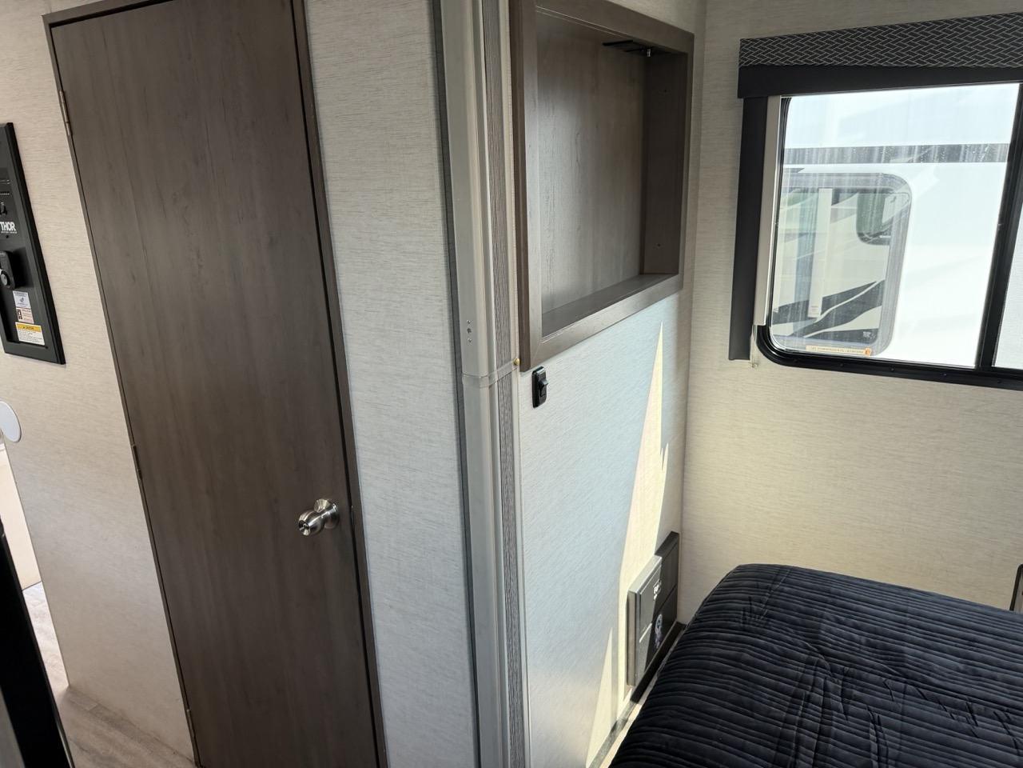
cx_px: 512
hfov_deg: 71.6
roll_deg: +2.8
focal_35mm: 24
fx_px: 709
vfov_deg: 56.8
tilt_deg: -15.6
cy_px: 384
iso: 160
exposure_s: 1/121
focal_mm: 6.76
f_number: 1.78
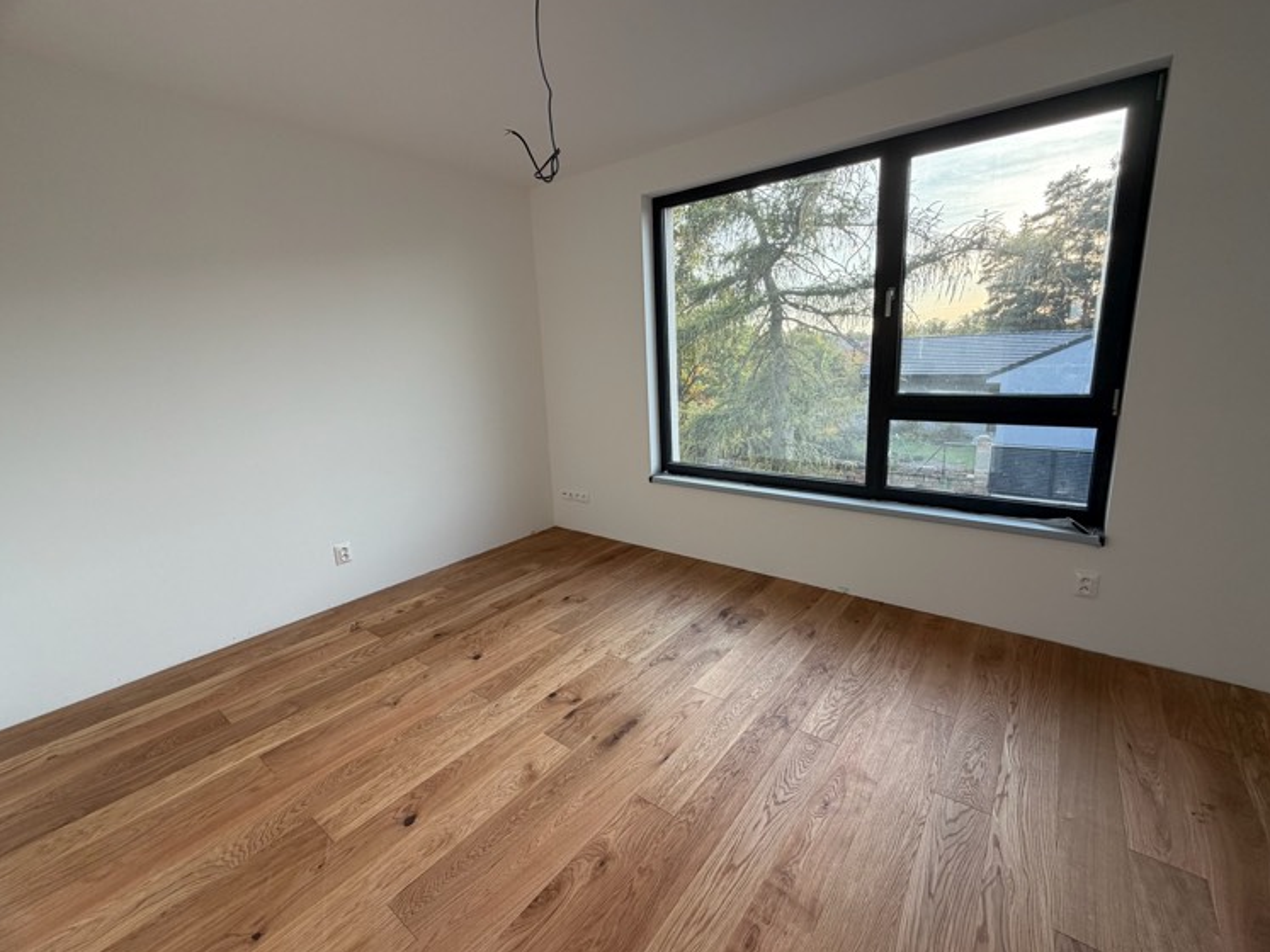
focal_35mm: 15
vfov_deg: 81.7
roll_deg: +2.7
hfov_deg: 98.2
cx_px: 653
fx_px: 550
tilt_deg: -11.1
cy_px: 464
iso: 64
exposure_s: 1/121
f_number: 2.2
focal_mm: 2.22
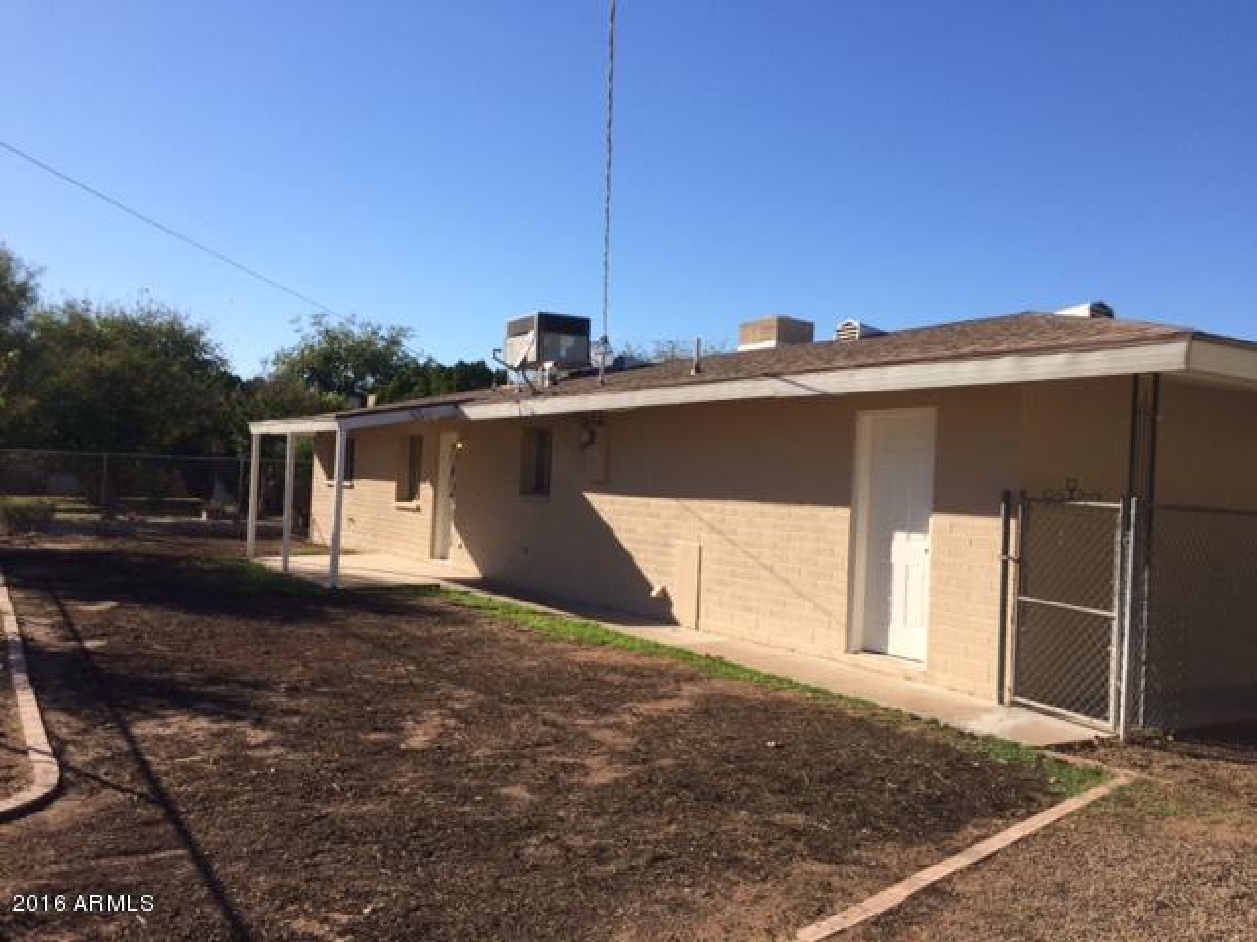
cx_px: 628
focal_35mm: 29
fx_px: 1053
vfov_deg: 48.2
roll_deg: -0.4
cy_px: 471
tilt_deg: +2.6
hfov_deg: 61.7
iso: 32
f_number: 2.2
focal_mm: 4.15
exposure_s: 1/1953
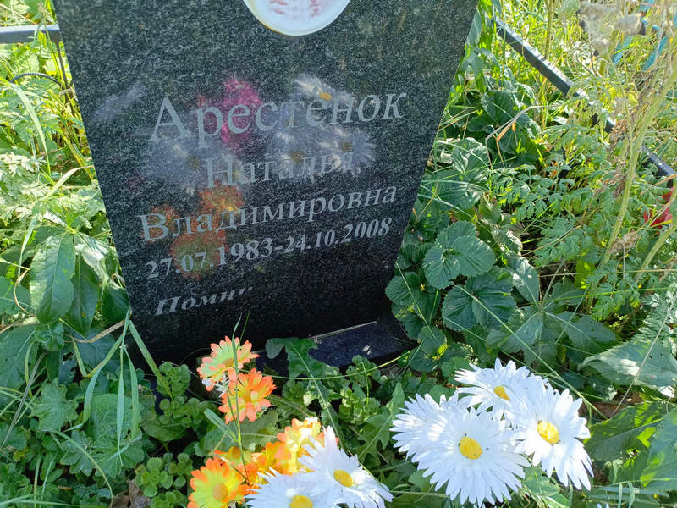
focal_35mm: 25
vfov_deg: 54.9
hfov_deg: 69.4
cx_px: 338
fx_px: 489
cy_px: 254
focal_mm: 4.76
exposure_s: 1/156
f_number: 1.69
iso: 112
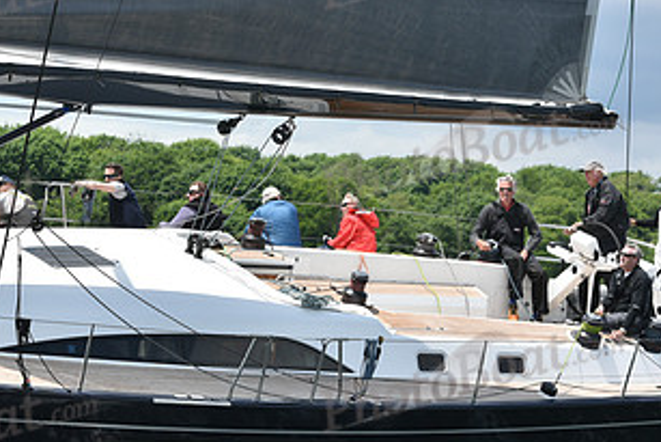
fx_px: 3472
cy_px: 294
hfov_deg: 10.9
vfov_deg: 7.3
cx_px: 211
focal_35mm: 189
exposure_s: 1/1600
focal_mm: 100
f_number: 5.6
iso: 250
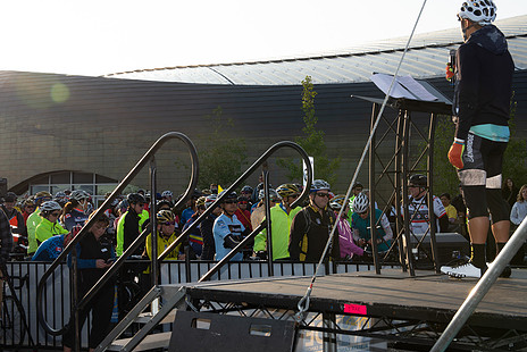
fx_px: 879
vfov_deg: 22.6
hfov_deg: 33.4
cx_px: 275
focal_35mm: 60
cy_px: 158
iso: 125
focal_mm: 48
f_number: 9
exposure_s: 1/125
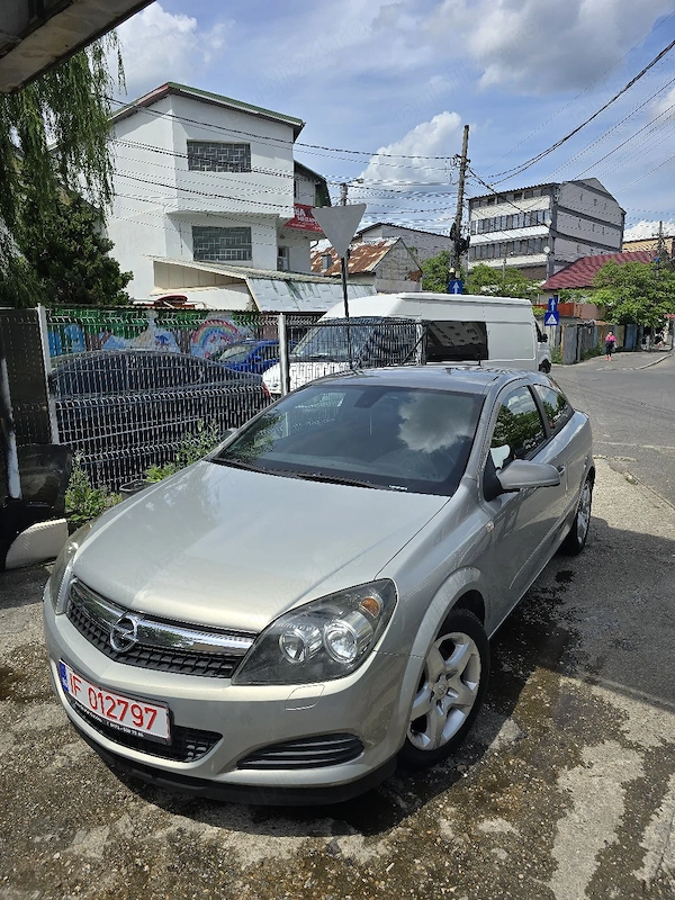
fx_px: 598
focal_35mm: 23
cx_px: 338
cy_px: 450
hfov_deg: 58.9
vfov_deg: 73.9
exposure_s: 1/1111
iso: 12
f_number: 1.7
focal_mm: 6.3
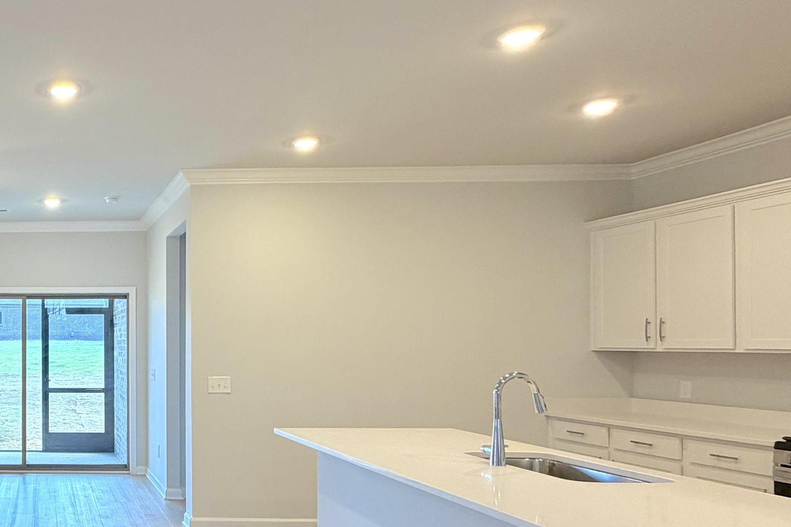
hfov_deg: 49.4
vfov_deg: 40.7
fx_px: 703
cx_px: 23
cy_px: 341
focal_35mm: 32
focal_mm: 2.22
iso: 250
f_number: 2.2
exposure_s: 1/120
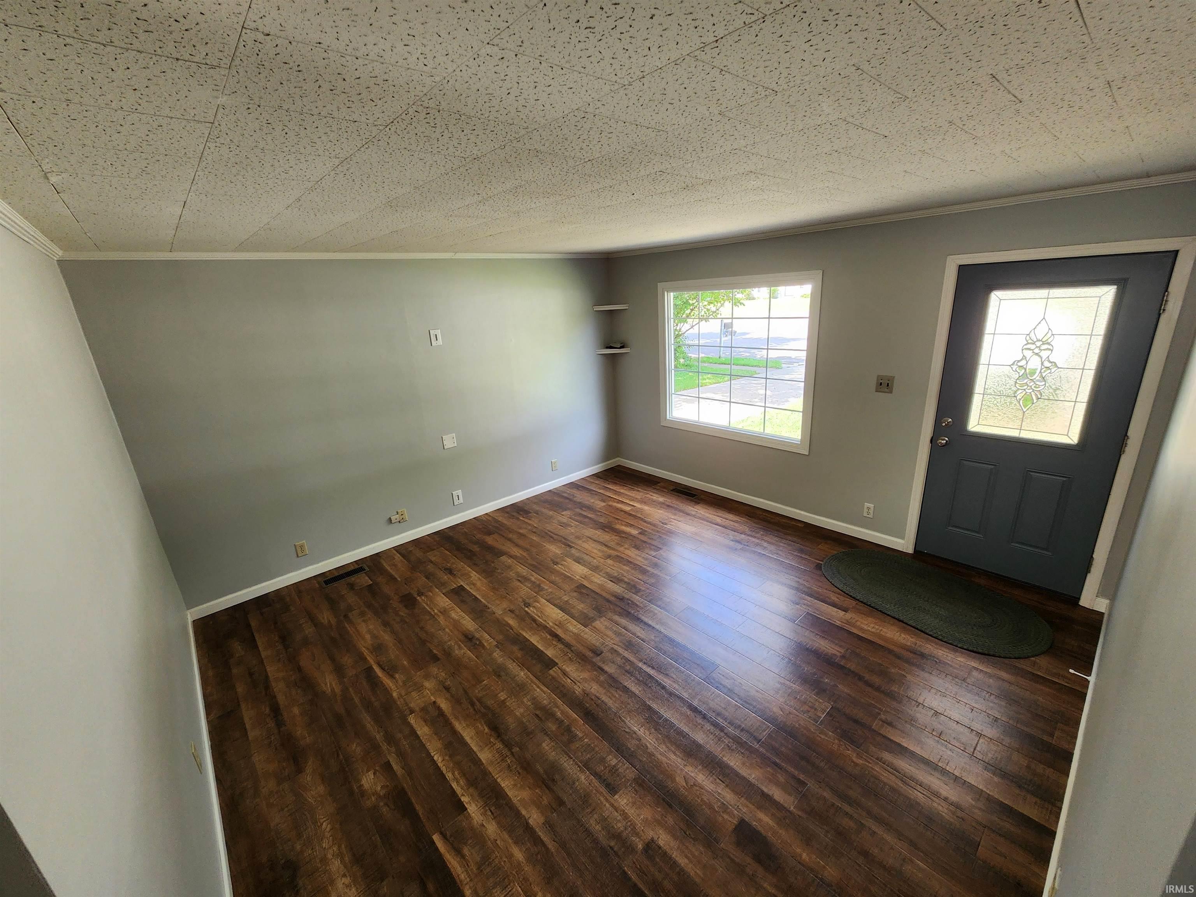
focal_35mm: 13
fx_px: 449
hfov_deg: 106.2
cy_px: 448
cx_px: 598
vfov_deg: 89.9
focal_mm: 2.2
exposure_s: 1/60
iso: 125
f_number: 2.2
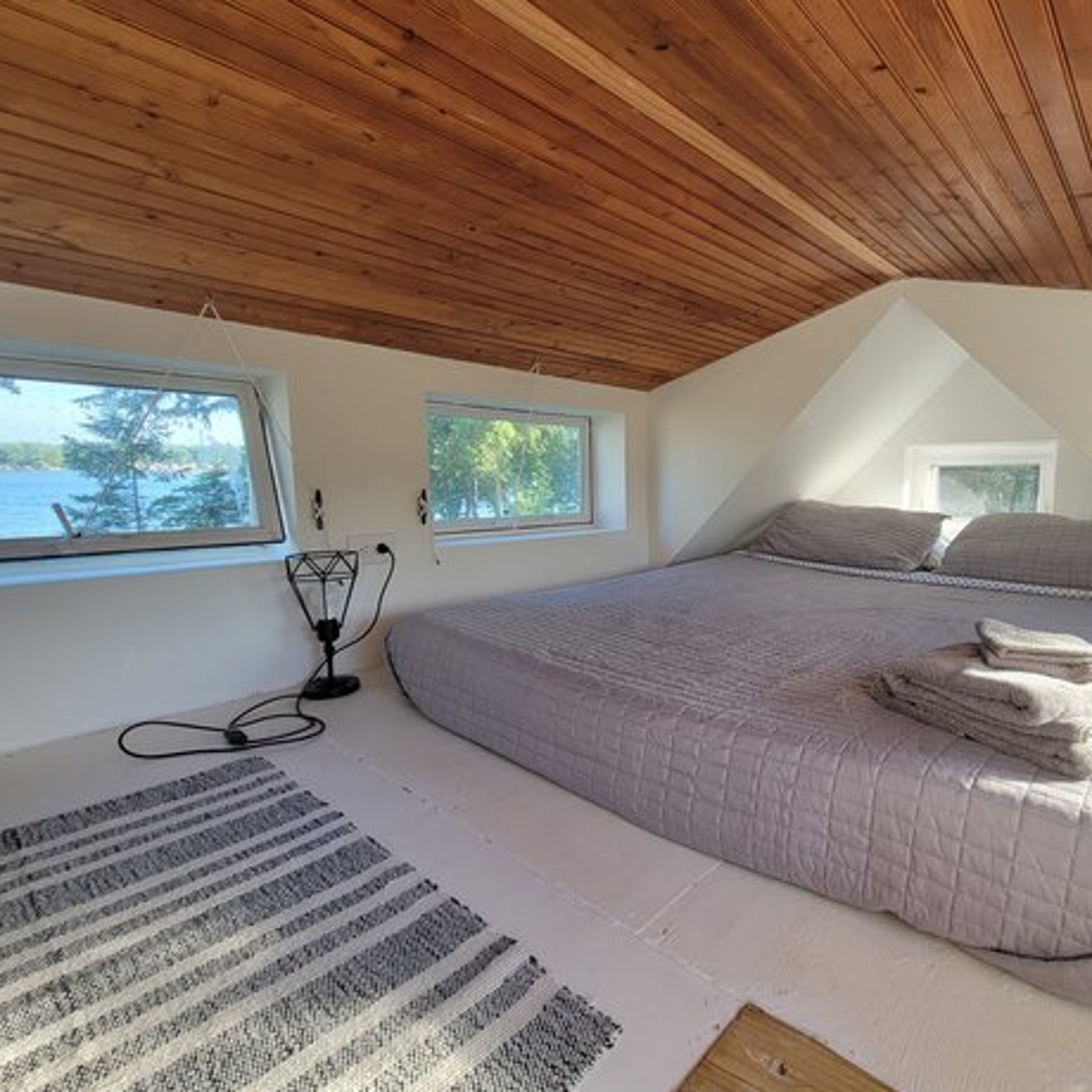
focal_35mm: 16
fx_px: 571
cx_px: 681
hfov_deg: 85.8
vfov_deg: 87.4
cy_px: 546
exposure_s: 1/60
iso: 50
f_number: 2.2
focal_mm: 2.2
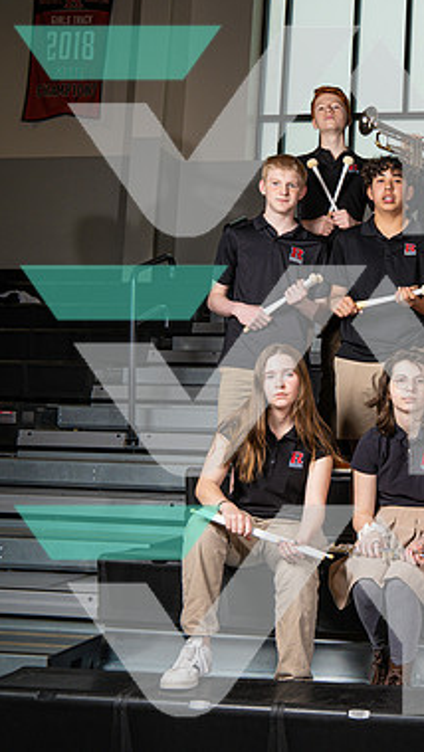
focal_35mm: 40
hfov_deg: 26.1
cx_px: 525
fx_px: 799
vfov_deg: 50.5
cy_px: 371
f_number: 8
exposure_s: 1/250
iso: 400
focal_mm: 25
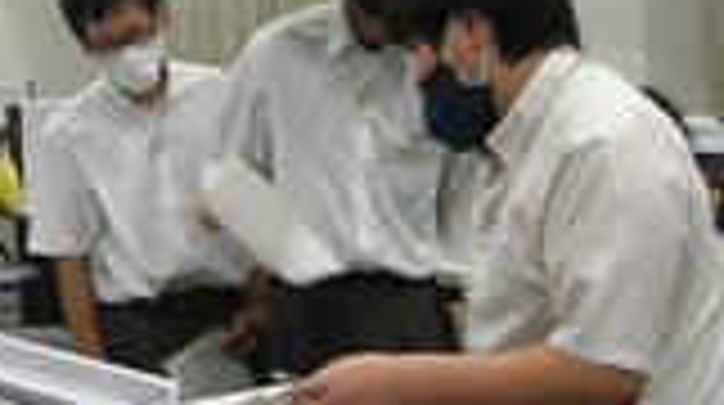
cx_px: 220
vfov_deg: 12.6
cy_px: 72
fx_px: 1821
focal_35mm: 95
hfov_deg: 22.4
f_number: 2.8
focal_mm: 5.8
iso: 50
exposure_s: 1/18.8
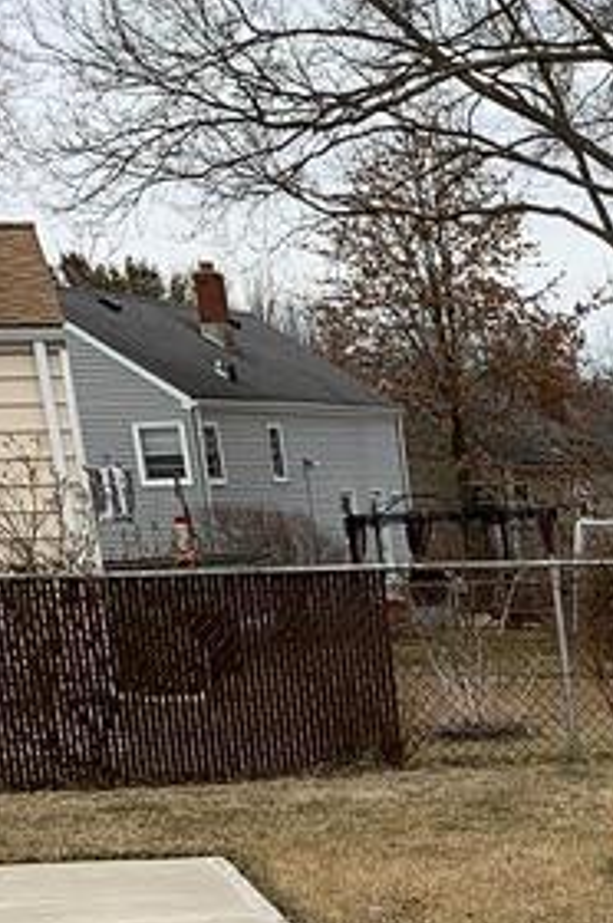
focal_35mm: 99
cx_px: 1226
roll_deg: +2.8
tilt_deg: -17.7
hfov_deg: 12.2
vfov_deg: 18.4
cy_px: 1361
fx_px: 2535
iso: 25
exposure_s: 1/981
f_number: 1.8
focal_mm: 4.25
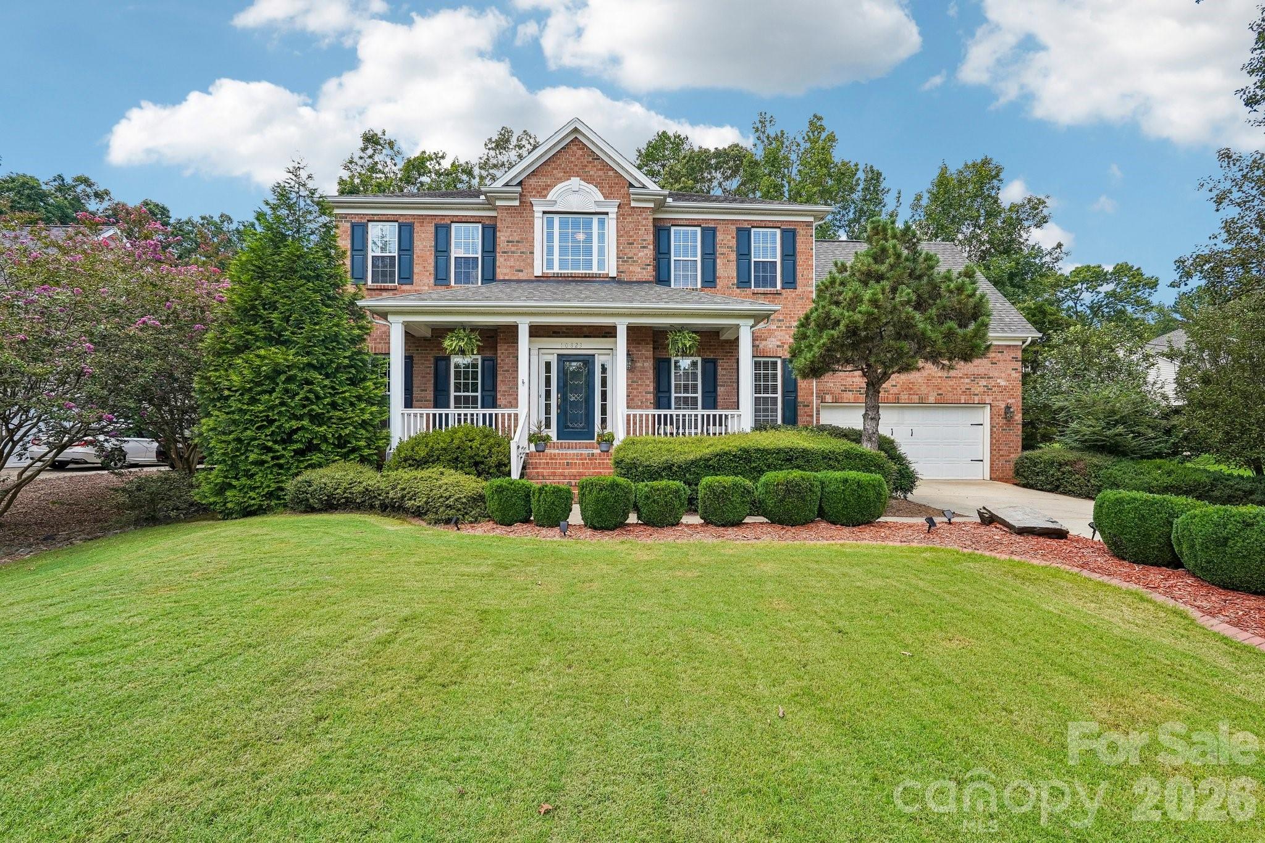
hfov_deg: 95.0
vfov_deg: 72.0
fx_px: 580
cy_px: 422
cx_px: 632
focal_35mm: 16
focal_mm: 16.5
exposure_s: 1/250
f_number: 8
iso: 400
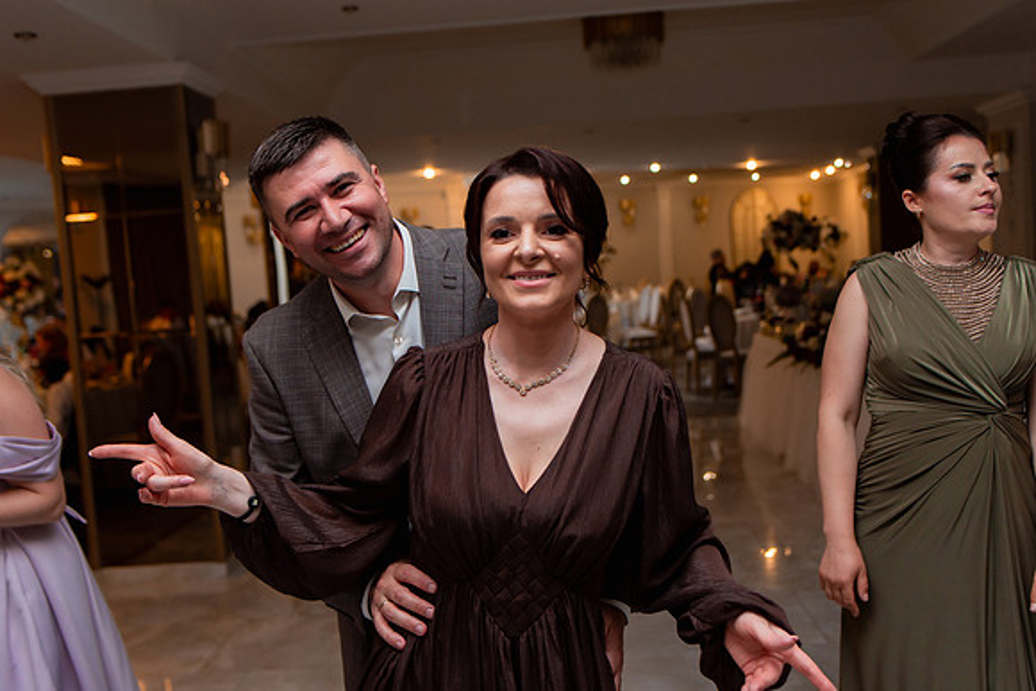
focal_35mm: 35
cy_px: 346
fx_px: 1007
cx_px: 518
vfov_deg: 37.9
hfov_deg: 54.4
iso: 1250
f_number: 3.2
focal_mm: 35
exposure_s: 1/200
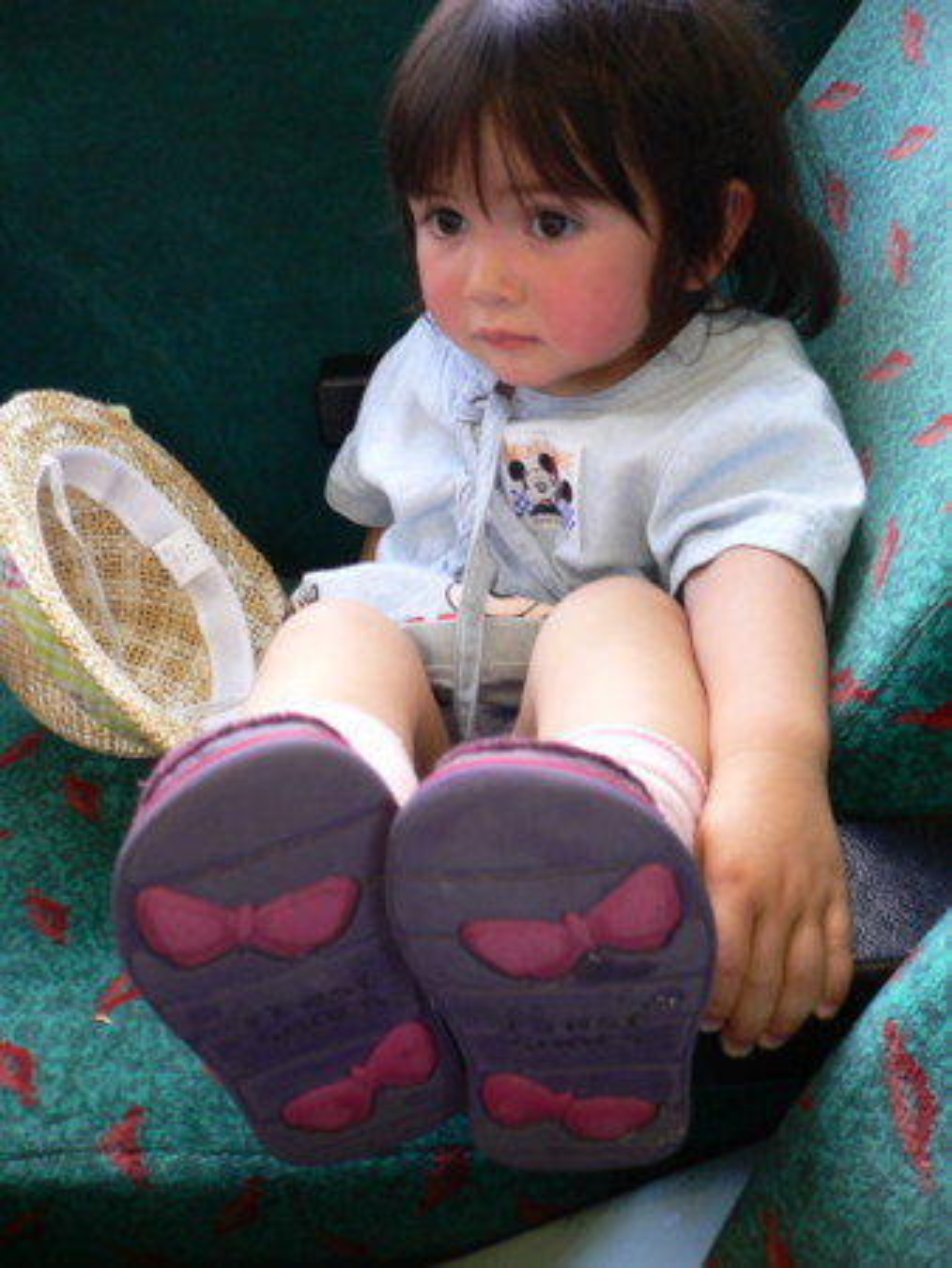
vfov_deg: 52.6
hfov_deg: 40.7
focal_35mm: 35
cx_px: 476
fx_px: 1282
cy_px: 634
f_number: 2.8
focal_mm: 5.8
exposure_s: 1/15
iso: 100
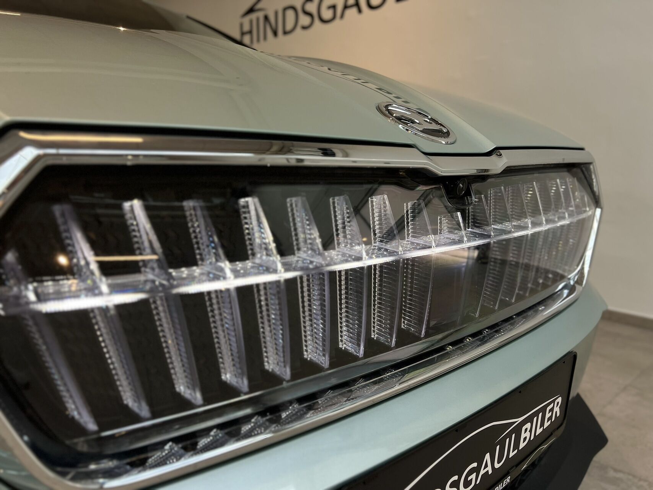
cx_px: 326
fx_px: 490
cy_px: 245
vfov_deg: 53.1
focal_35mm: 26
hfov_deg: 67.3
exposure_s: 1/375
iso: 50
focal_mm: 5.7
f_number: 1.5
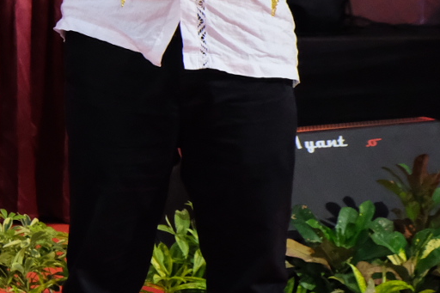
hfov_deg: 7.1
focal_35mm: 288
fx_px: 3519
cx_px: -12
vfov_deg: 4.8
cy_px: -65
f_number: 5
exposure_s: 1/200
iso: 6400
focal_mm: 55
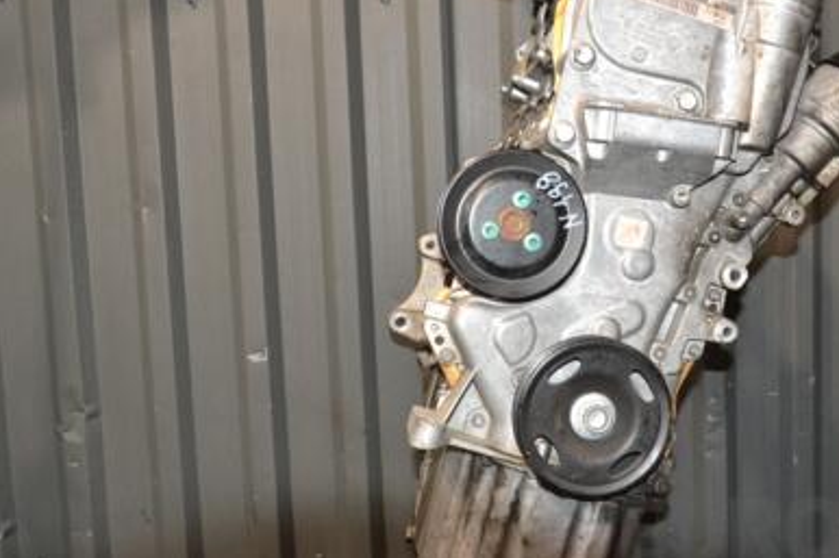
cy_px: 241
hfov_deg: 45.5
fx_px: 978
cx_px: 580
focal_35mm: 42
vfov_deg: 31.8
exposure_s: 1/60
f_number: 5
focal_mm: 18
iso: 800
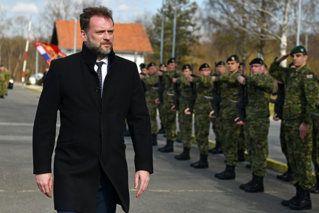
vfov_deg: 18.2
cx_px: 165
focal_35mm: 75
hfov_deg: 27.0
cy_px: 99
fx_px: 664
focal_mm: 70
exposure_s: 1/4000
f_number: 4
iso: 320
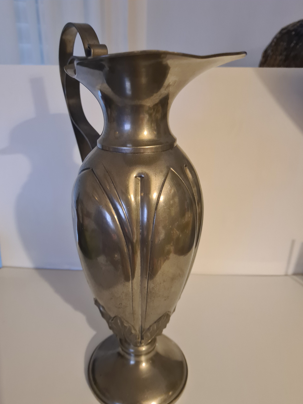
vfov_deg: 65.3
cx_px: 148
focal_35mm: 27
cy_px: 210
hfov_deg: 51.3
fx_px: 315
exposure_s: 1/33
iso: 500
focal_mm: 5.4
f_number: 1.8
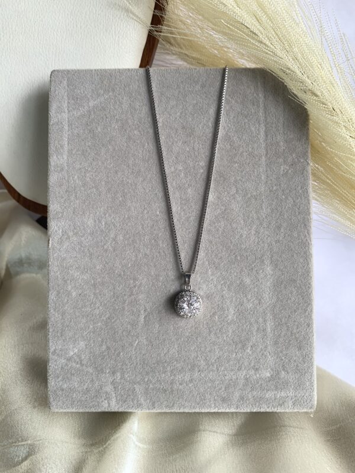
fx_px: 356
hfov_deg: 53.1
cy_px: 236
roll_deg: +2.0
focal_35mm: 26
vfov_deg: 67.3
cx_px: 178
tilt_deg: -37.2
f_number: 1.8
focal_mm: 4.25
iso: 25
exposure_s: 1/101
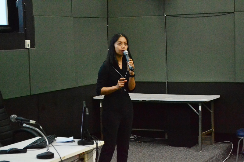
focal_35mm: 82
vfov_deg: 16.5
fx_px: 559
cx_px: 122
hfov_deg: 24.6
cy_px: 81
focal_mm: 55
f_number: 5.6
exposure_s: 1/30
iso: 6400
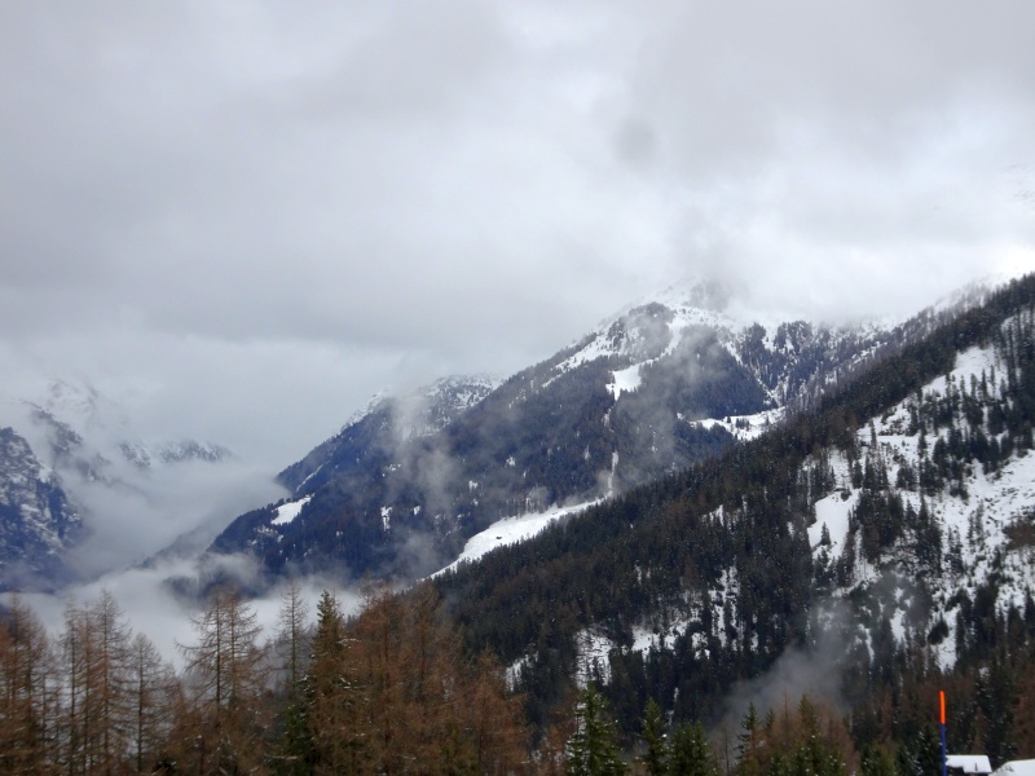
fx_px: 1495
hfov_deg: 38.2
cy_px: 388
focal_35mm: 50
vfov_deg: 29.1
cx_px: 518
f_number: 4.5
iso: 80
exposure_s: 1/800
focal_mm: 8.51
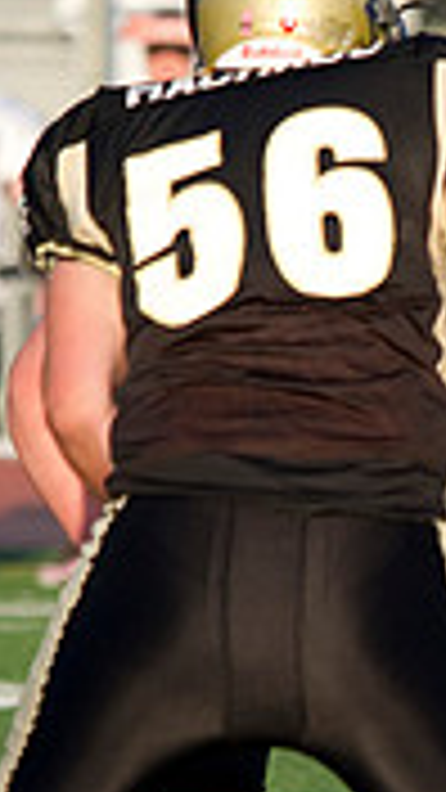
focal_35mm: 1000
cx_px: 788
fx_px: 21024
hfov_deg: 1.2
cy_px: 536
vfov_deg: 2.2
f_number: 6
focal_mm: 290
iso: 560
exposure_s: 1/1000
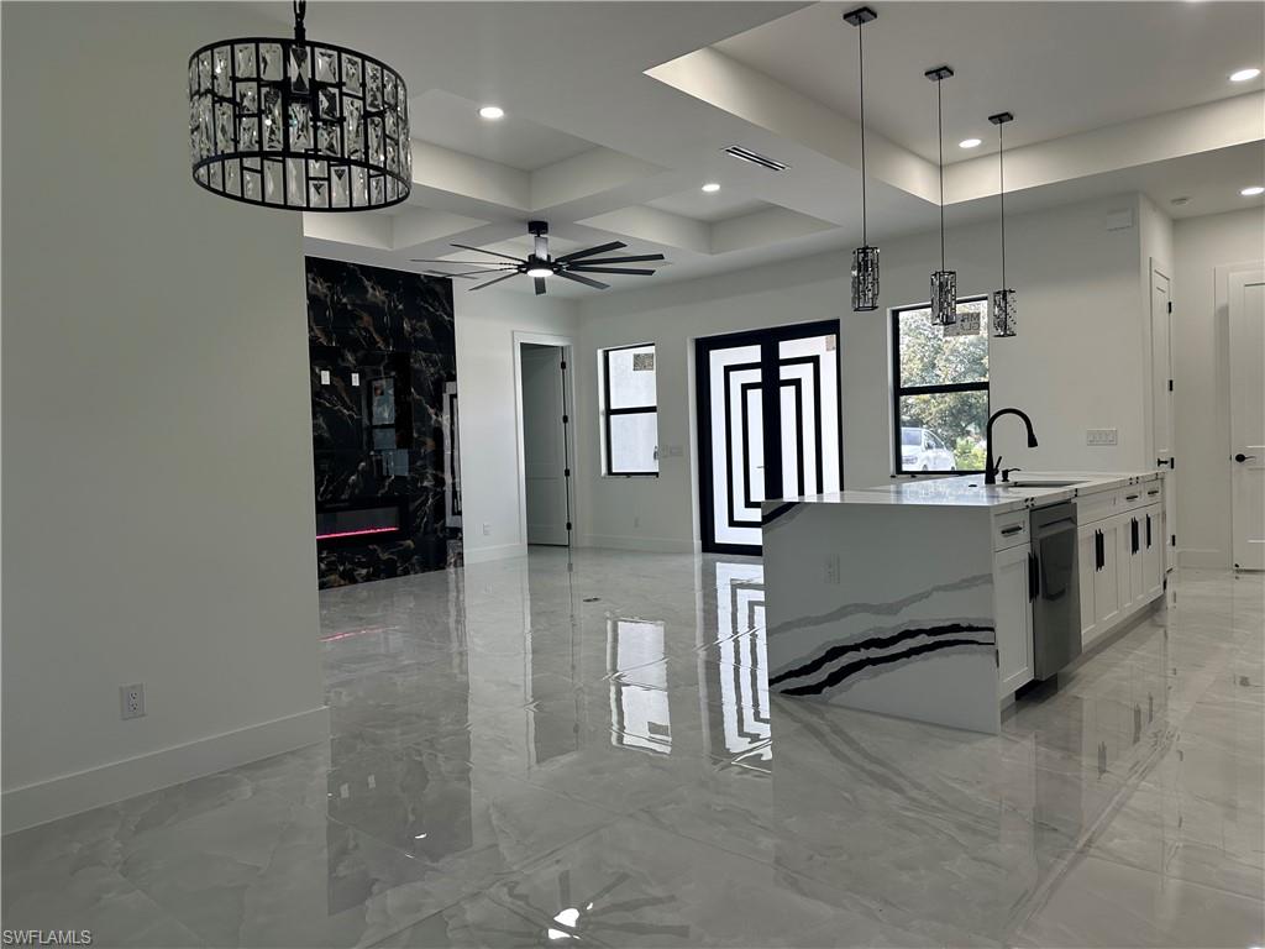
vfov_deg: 56.8
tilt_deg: -1.5
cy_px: 474
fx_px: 877
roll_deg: +2.3
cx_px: 632
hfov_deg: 71.6
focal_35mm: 24
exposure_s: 1/120
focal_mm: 6.86
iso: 80
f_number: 1.78
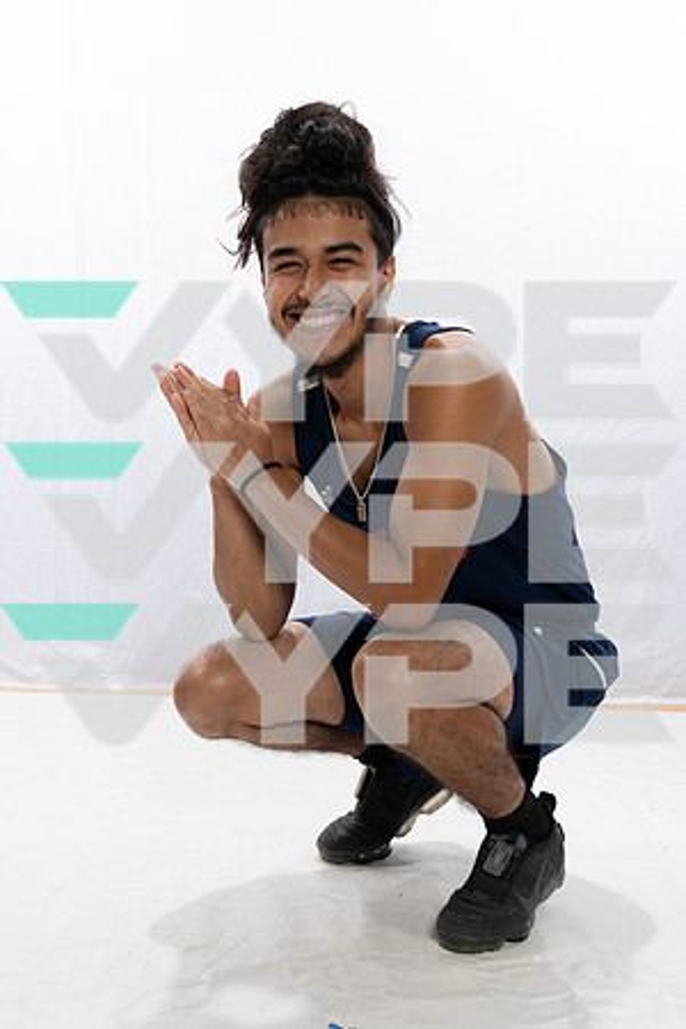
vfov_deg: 39.6
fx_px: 1429
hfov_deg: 27.0
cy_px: 514
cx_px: 343
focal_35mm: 50
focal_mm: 50
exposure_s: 1/250
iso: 1250
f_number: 11
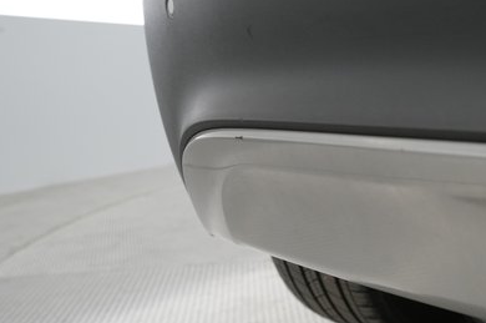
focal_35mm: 46
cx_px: 393
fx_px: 620
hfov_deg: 40.9
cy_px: 141
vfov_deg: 29.1
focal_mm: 28
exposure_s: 1/100
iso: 1600
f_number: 4.5
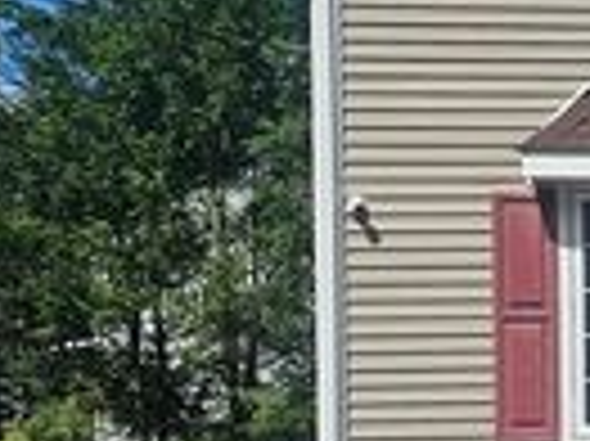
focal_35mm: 88
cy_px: 326
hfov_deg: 18.9
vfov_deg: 16.7
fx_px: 1499
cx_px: 946
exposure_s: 1/2000
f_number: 1.7
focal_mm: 6.3
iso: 16
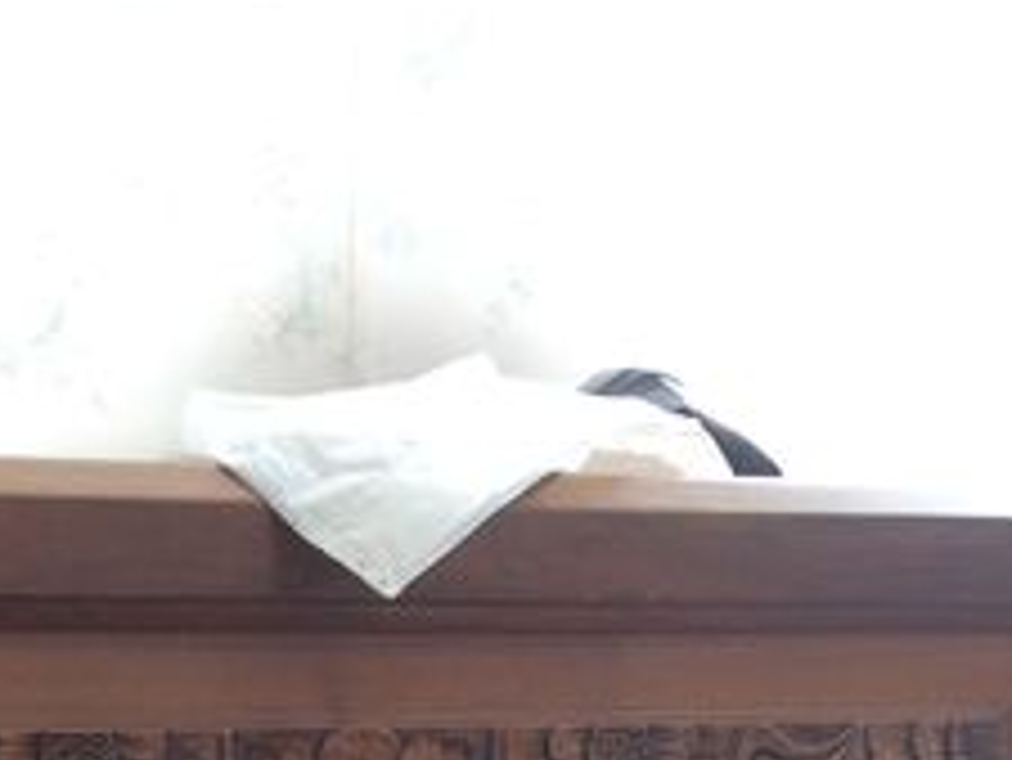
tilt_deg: -10.8
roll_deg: +1.7
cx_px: 54
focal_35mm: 129
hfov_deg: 15.1
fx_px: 3773
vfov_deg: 10.6
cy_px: 1480
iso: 40
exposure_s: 1/50
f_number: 2.2
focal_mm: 4.15
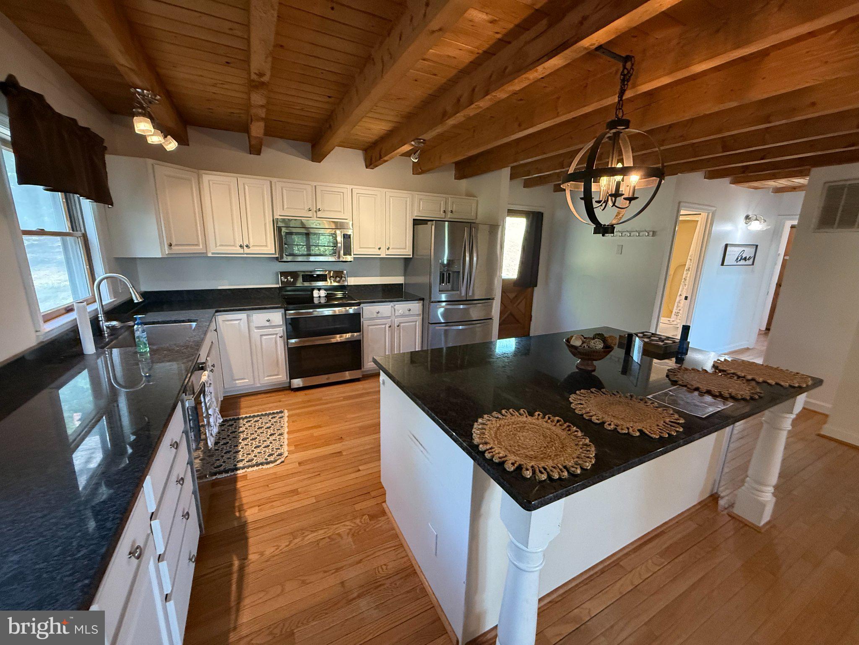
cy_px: 322
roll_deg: -1.5
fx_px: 347
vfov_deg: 85.7
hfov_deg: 102.1
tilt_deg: -12.0
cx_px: 430
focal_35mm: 14
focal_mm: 2.22
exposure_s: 1/120
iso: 640
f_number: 2.2
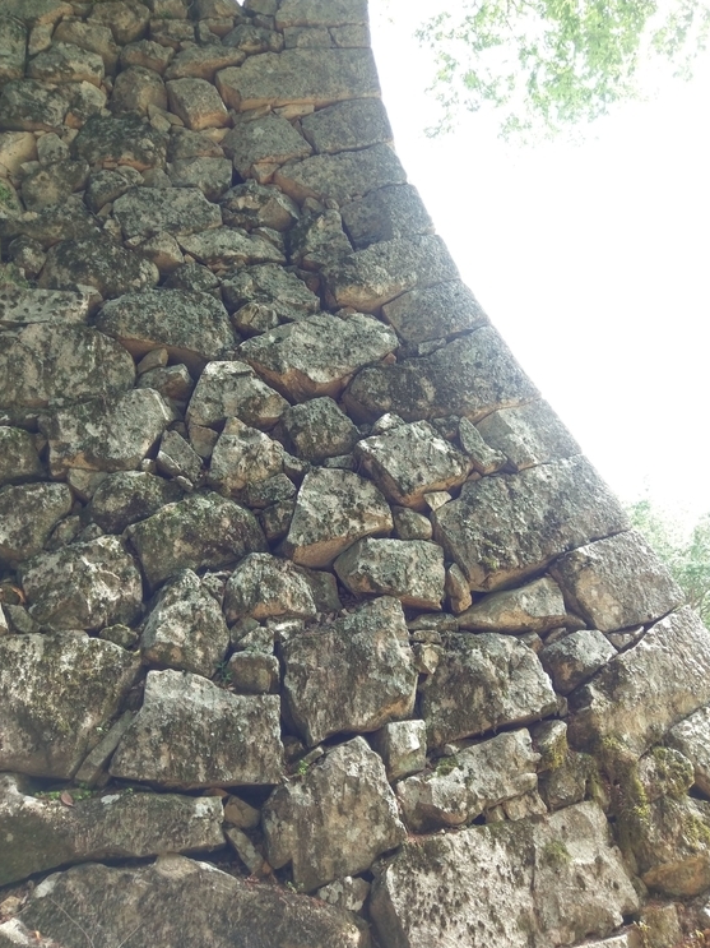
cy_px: 464
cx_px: 365
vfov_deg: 63.4
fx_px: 766
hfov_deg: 49.7
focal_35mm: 28
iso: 200
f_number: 1.8
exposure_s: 1/120
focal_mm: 4.58
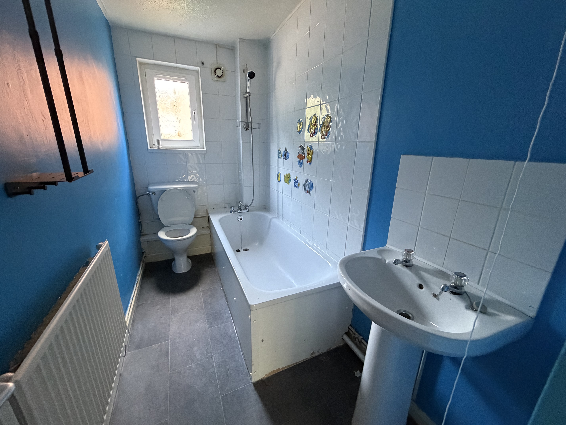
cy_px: 212
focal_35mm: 14
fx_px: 229
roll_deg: -0.8
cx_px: 283
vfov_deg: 85.7
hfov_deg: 102.1
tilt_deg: -15.1
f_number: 2.2
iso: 800
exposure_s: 1/60
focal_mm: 2.22
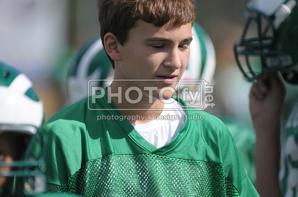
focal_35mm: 600
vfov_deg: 2.3
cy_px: 98
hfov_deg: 3.4
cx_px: 149
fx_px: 4960
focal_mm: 400
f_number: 4
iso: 640
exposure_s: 1/5000
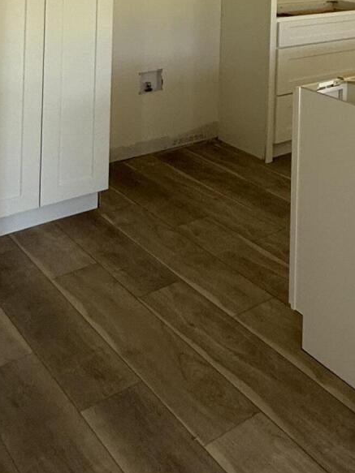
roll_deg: -2.7
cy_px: -67
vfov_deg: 33.6
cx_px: 445
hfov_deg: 26.3
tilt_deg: +1.9
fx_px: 657
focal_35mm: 48
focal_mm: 2.22
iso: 160
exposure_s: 1/99
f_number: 2.2
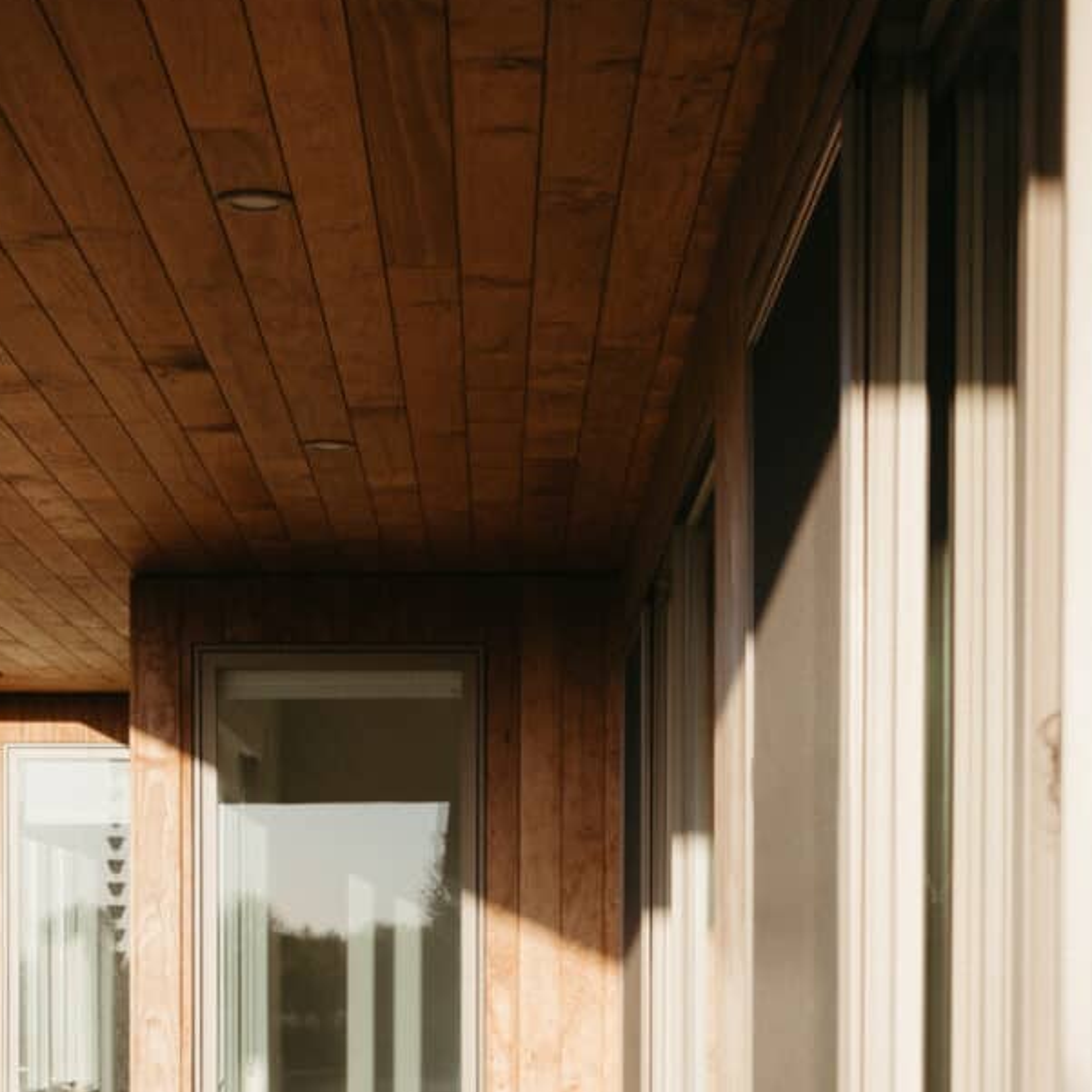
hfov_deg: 22.7
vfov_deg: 21.6
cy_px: 1208
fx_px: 2712
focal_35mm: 76
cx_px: 465
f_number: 2.8
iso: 250
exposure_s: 1/1600
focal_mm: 23
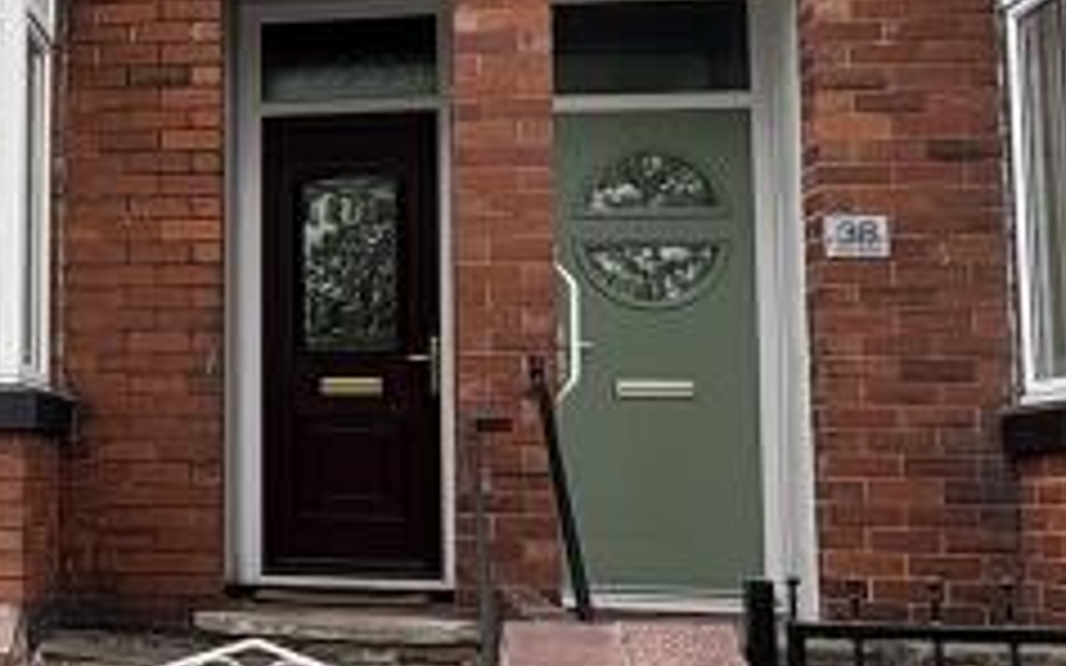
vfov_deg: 20.3
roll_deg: +0.4
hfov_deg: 29.0
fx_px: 1859
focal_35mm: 64
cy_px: 266
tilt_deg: +8.7
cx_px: -99
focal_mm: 2.22
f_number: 2.2
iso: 40
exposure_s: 1/290
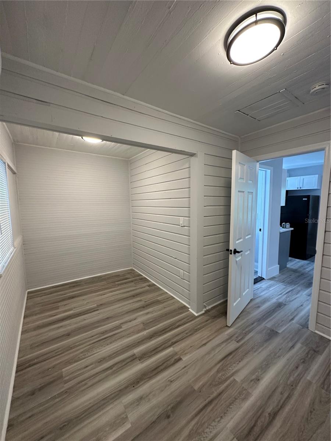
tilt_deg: -3.0
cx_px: 166
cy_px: 220
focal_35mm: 14
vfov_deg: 102.1
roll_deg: +0.4
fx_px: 178
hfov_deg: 85.7
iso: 160
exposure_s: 1/60
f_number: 2.2
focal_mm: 2.22
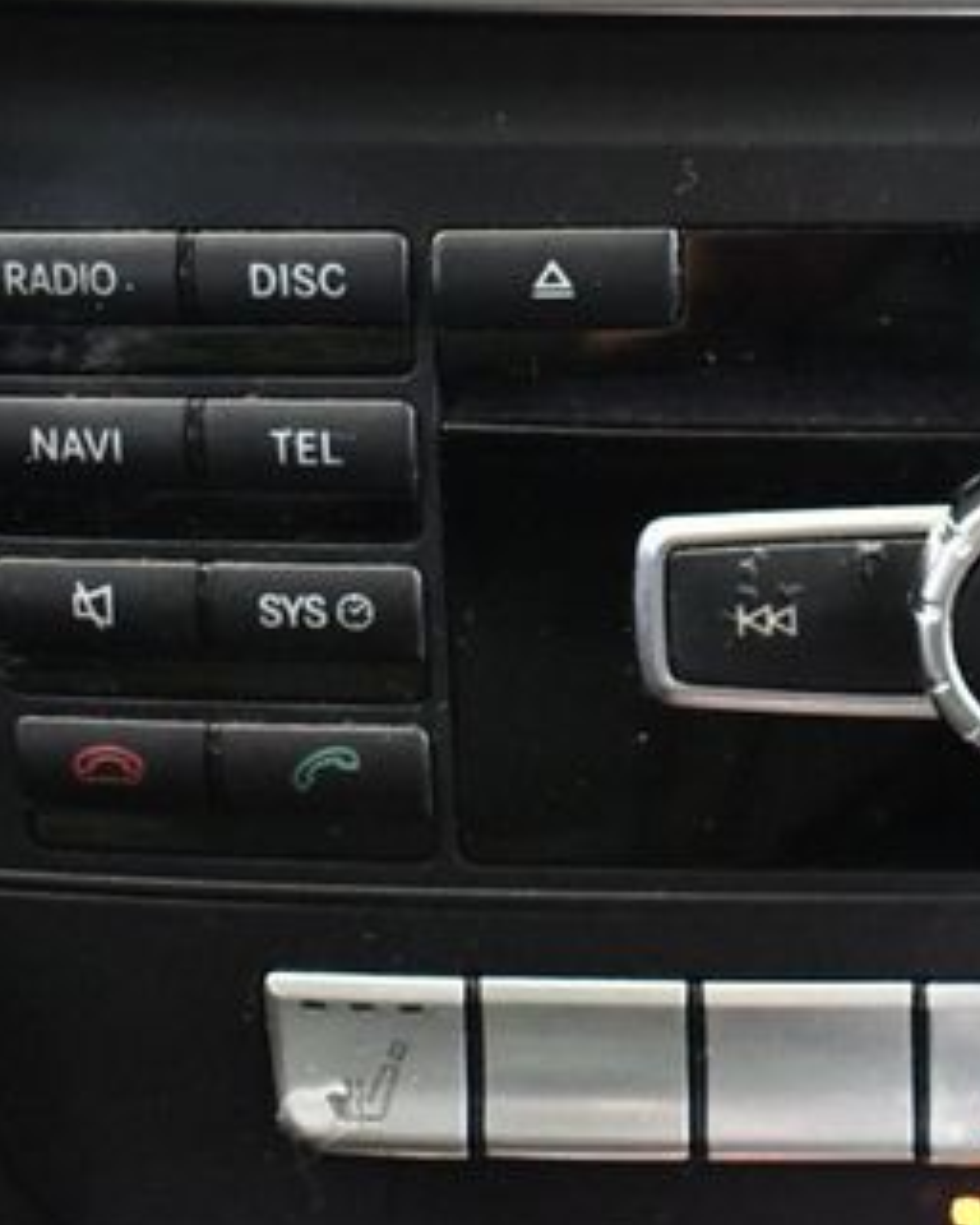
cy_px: 532
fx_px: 3408
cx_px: 1030
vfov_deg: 20.4
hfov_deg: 16.0
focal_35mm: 94
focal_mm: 25
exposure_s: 1/60
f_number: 4
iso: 8000
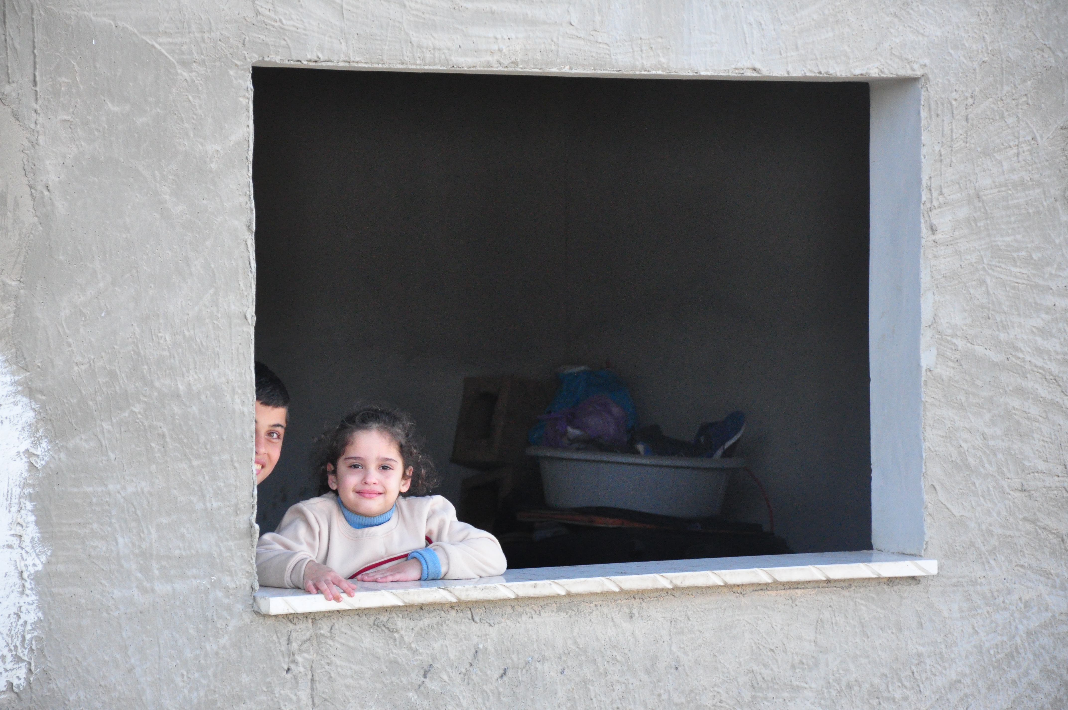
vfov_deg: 9.6
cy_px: 355
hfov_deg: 14.4
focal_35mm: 142
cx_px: 534
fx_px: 4222
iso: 2000
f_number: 5.3
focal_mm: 95
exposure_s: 1/1000
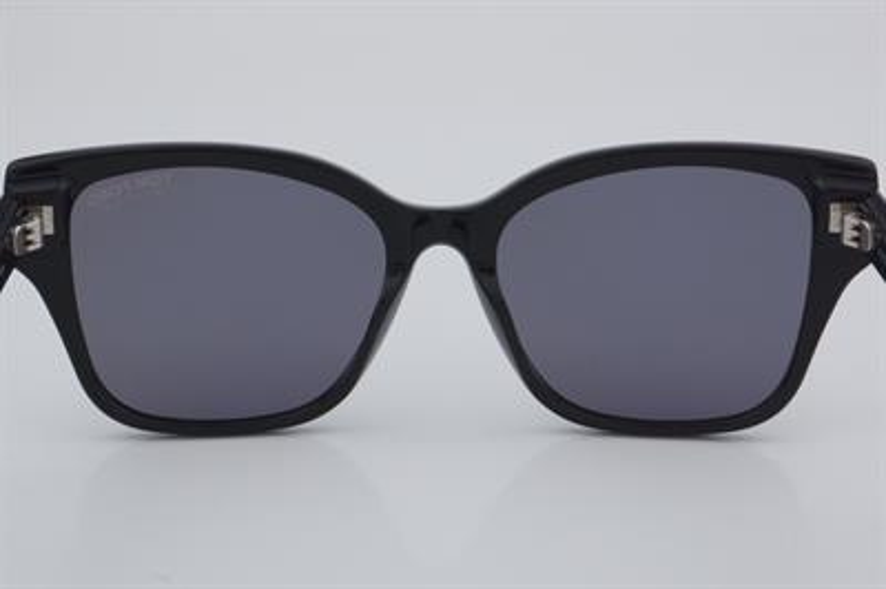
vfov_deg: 18.2
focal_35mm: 75
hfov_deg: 27.0
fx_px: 1844
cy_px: 294
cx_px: 443
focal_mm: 50
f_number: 32
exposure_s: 1/4
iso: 100
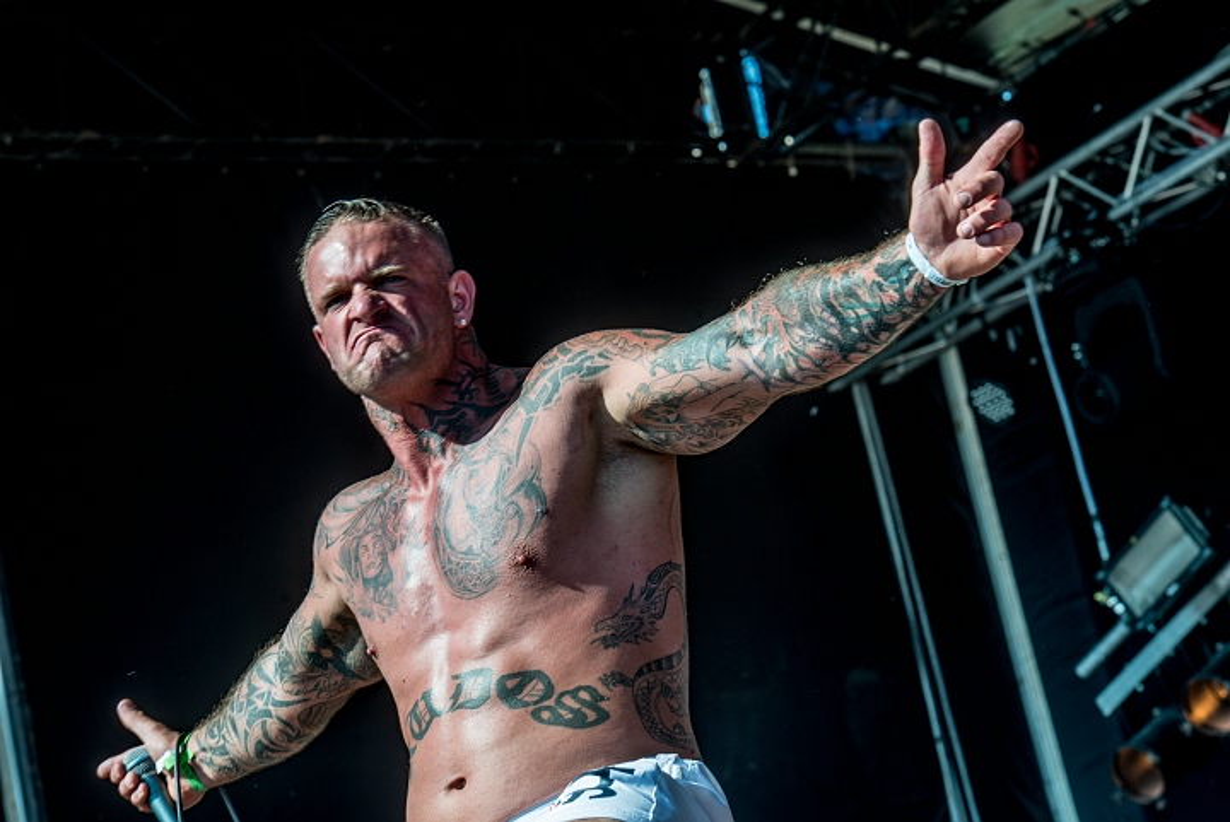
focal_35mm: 135
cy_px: 411
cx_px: 615
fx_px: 4615
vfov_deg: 10.2
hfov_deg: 15.2
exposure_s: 1/125
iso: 50
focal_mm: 135
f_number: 9
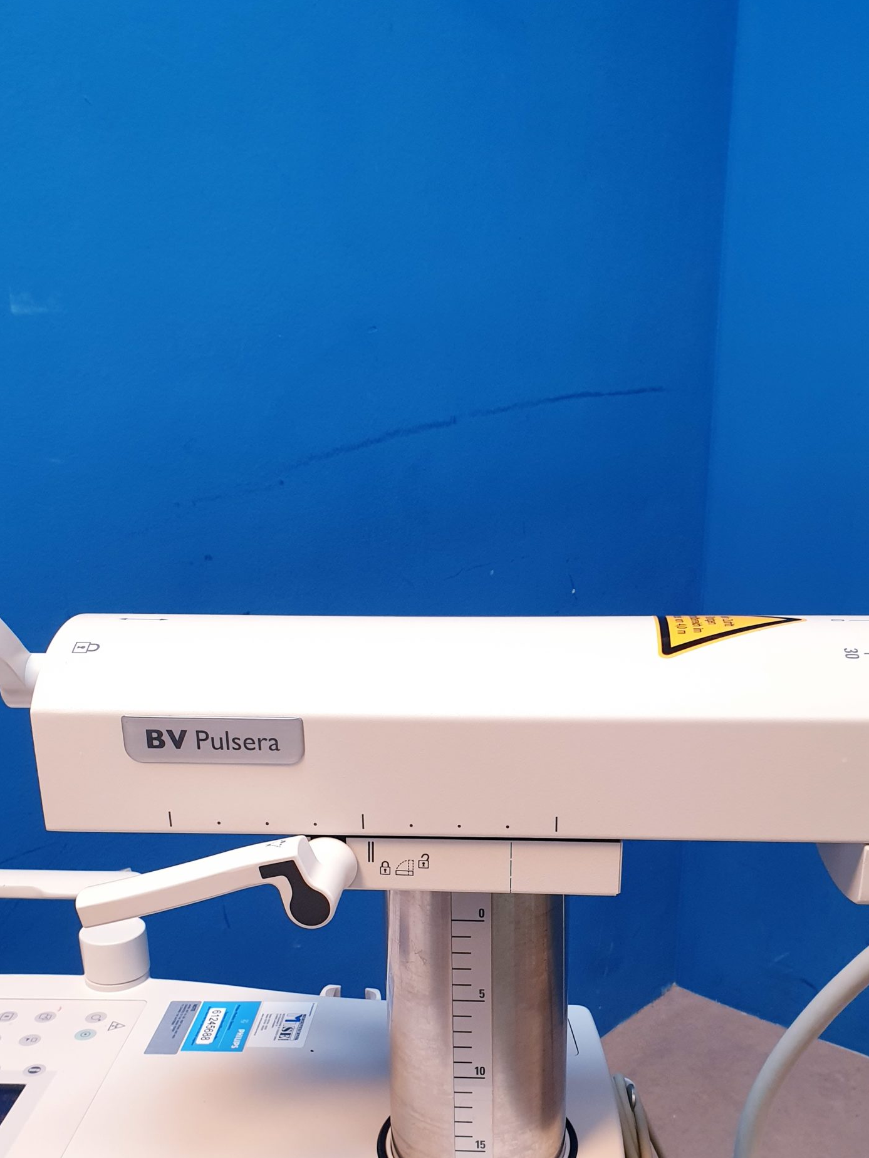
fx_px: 1205
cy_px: 794
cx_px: 450
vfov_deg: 50.2
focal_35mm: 36
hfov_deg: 39.7
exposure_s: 1/50
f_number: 2.4
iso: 160
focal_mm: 4.3
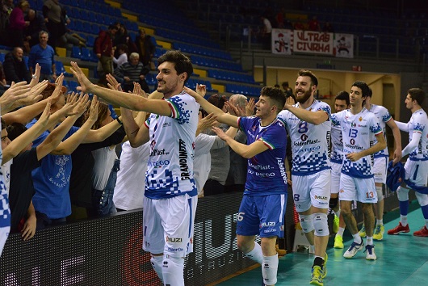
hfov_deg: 28.8
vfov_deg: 19.5
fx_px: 833
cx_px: 214
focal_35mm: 70
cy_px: 143
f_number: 4.5
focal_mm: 70
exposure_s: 1/1000
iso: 6400
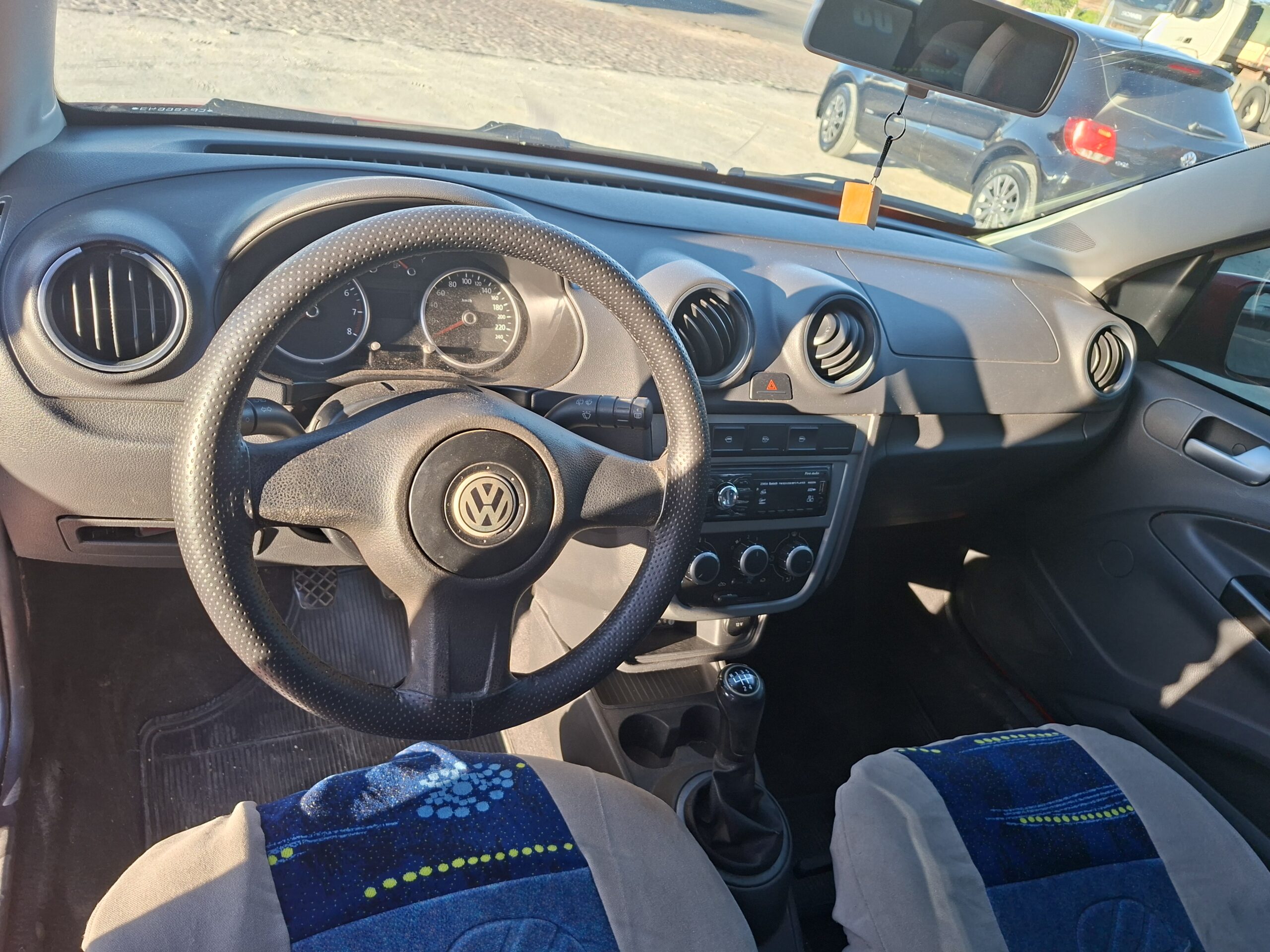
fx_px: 844
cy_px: 476
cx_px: 635
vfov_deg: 58.9
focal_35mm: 23
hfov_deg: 73.9
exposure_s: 1/135
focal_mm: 5.54
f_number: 1.8
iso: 50
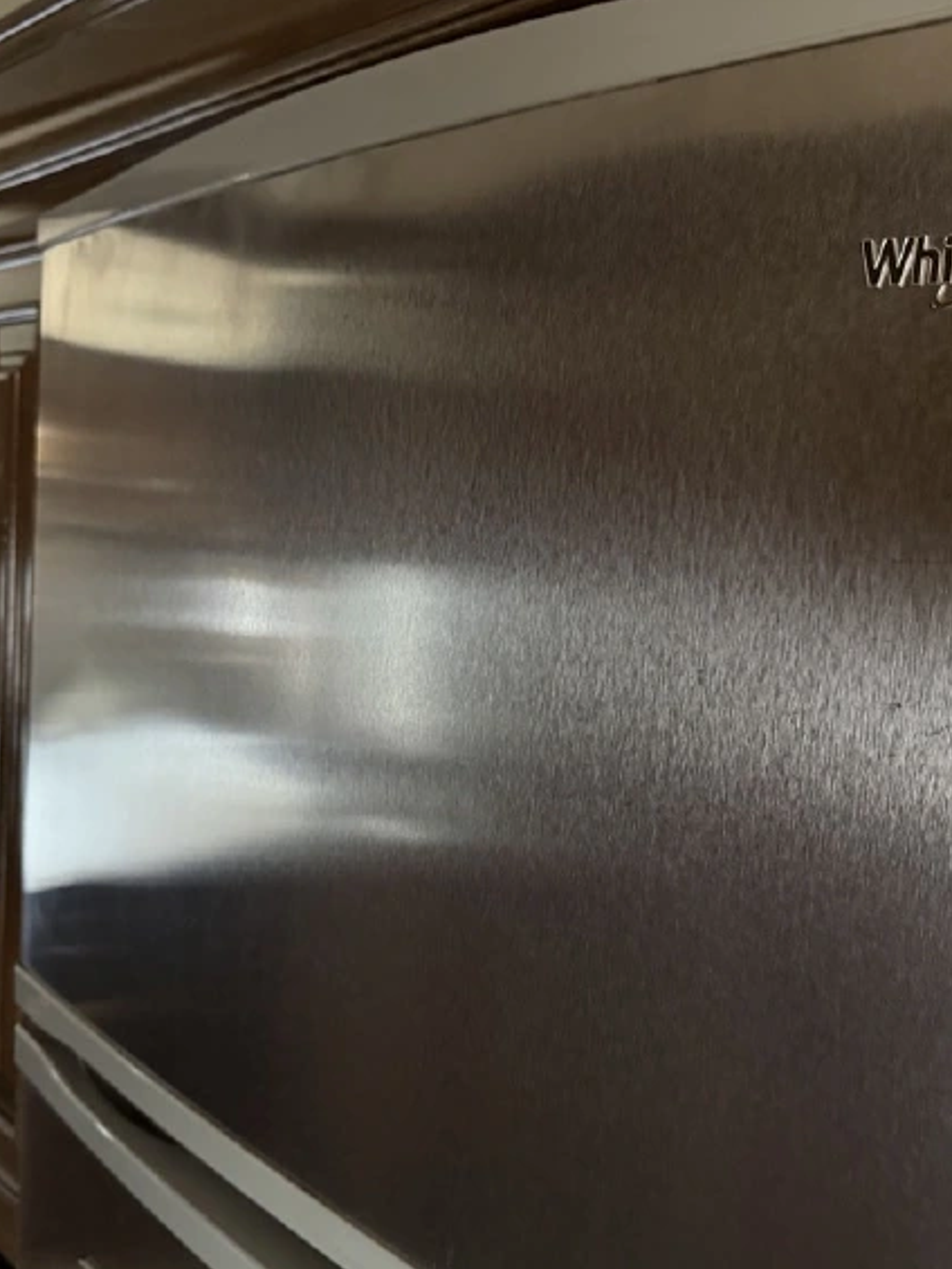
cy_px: 649
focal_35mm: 34
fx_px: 1246
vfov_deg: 53.9
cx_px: 507
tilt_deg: -4.8
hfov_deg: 41.8
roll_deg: -3.1
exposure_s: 1/37
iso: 1000
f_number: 1.78
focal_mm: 6.76
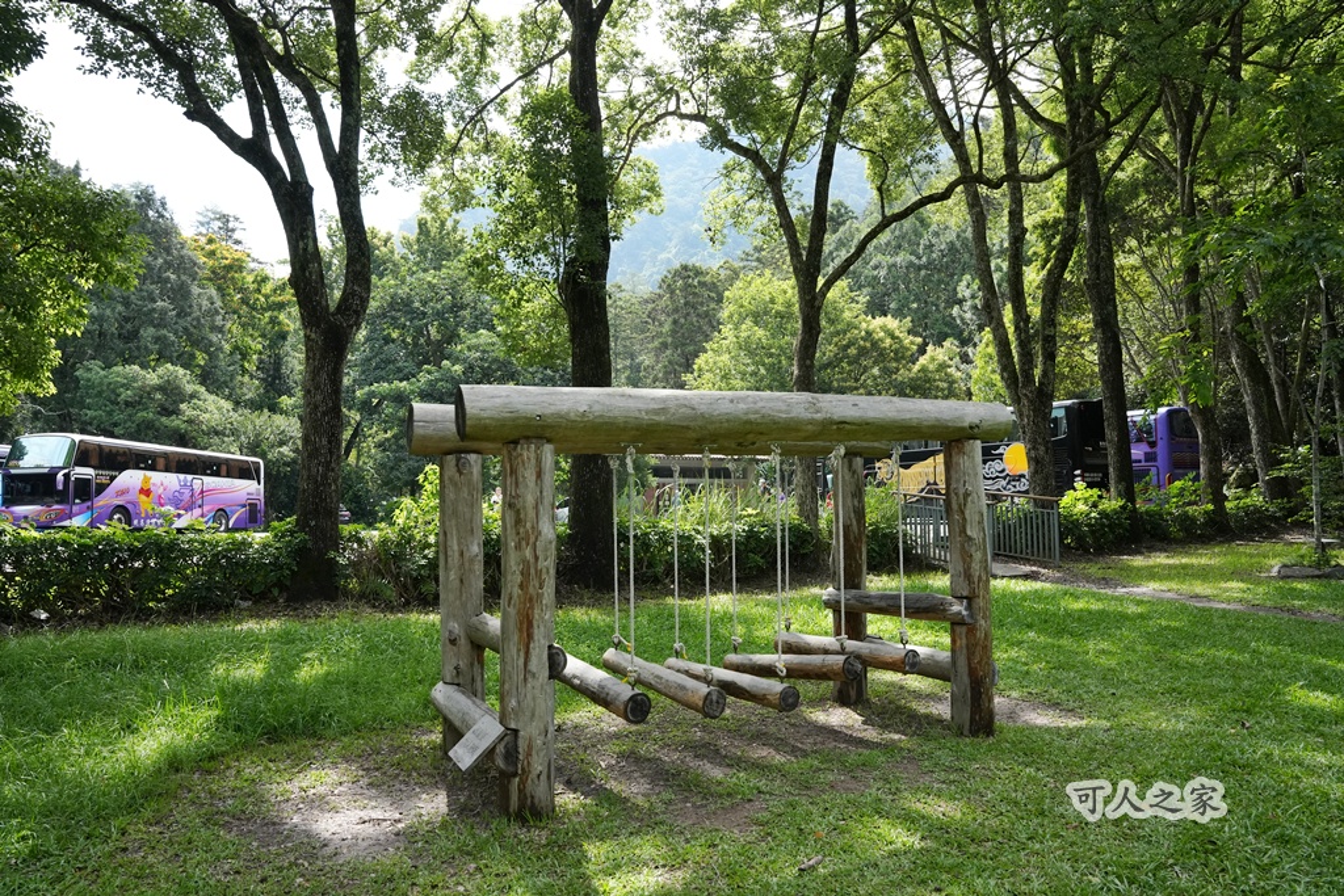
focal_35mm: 24
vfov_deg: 53.1
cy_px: 448
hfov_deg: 73.7
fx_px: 896
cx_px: 672
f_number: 8
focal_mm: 24
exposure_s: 1/1000
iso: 2000
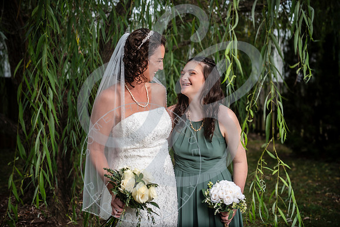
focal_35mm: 42
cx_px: 170
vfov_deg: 31.9
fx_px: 397
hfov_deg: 46.4
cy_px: 114
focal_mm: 42
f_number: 2.8
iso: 100
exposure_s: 1/250
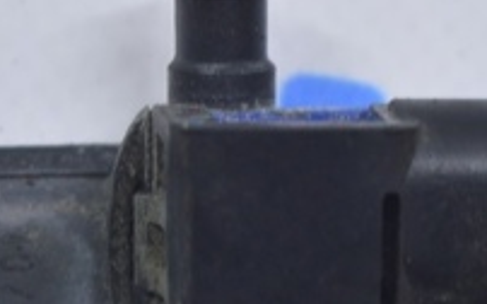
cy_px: 300
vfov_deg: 4.9
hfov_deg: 7.9
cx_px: 183
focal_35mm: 266
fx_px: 3523
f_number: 5.6
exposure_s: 1/20
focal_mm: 55
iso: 400
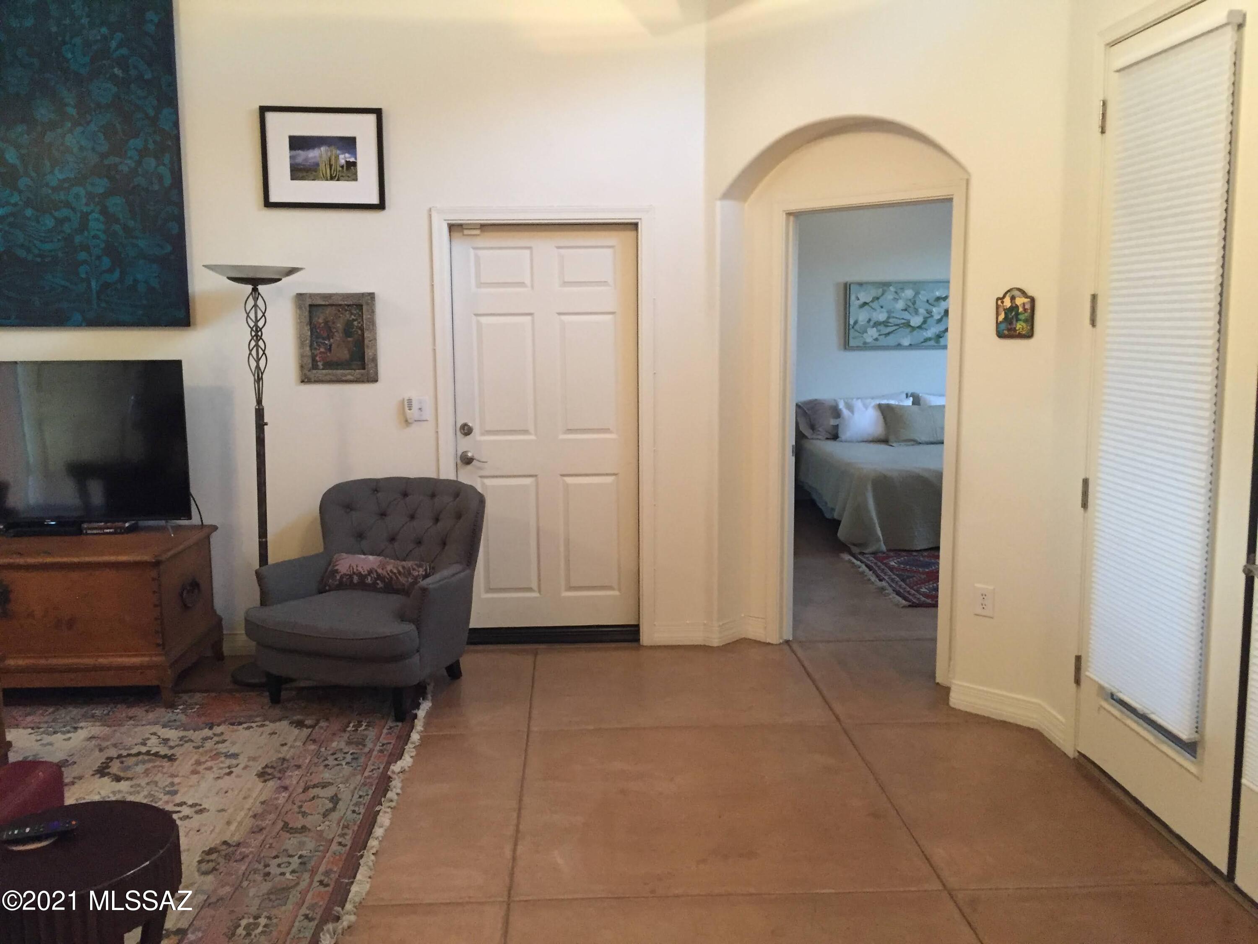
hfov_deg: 61.7
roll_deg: -0.7
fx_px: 1054
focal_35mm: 29
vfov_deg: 48.2
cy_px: 472
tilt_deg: -7.7
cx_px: 629
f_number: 2.2
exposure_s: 1/17
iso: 250
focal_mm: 4.15
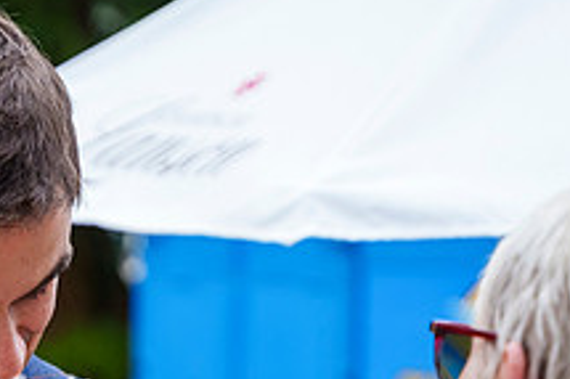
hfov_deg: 12.0
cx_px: 82
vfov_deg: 8.0
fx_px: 2690
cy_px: 473
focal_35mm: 170
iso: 800
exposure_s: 1/3200
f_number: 3.5
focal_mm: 63
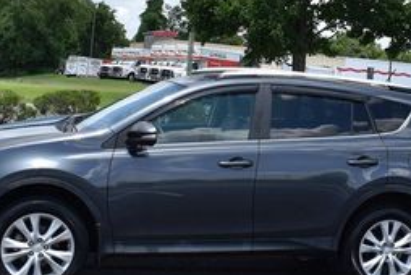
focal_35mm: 68
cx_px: 282
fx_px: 777
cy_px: 48
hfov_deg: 29.4
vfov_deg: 19.8
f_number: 8
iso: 100
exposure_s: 1/250
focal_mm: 18
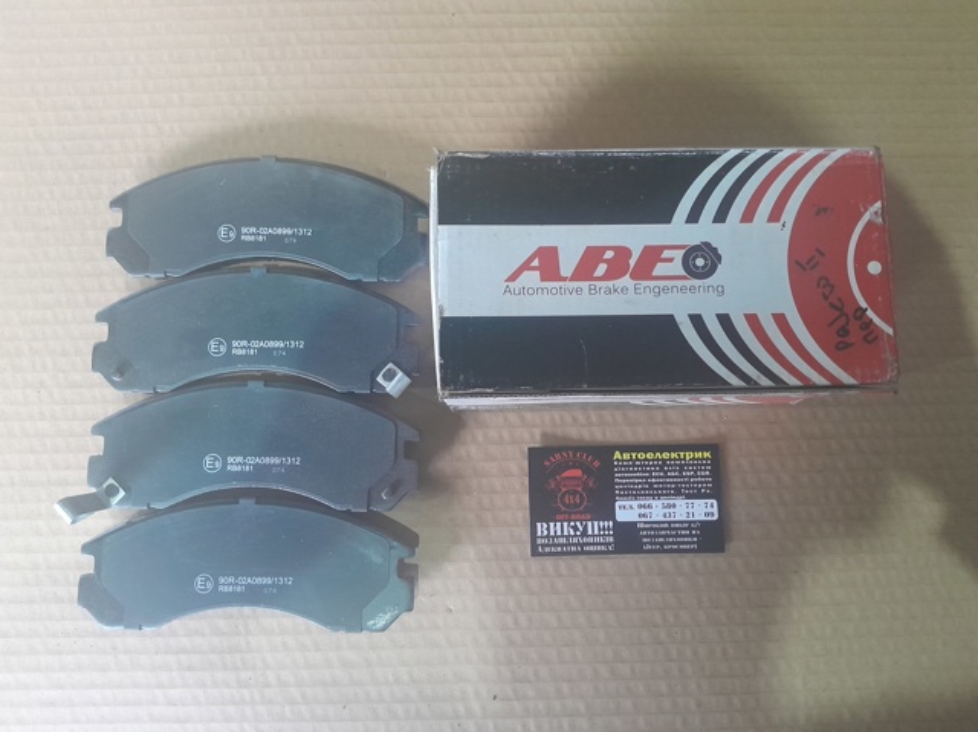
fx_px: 734
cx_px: 489
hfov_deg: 67.3
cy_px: 366
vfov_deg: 53.0
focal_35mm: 26
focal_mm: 3.98
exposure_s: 1/25
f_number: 1.8
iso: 640
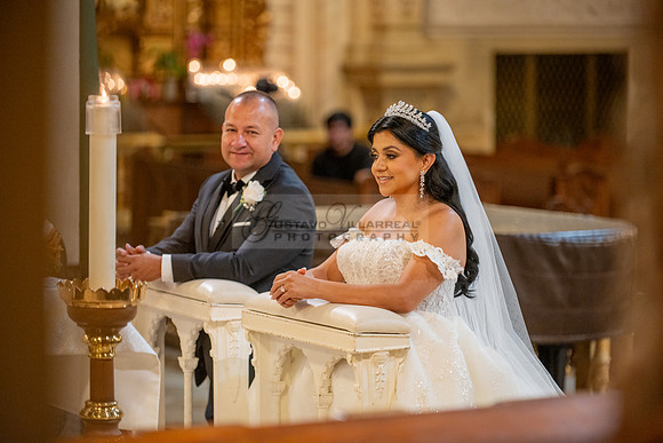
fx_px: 2763
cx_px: 332
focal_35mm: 150
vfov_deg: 9.2
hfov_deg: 13.7
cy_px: 222
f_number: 2.8
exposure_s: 1/100
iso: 1000
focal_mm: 150
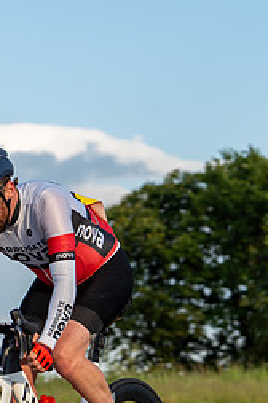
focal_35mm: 194
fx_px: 2172
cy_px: 299
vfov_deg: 10.6
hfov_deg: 7.0
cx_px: 35
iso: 125
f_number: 4
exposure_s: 1/640
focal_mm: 74
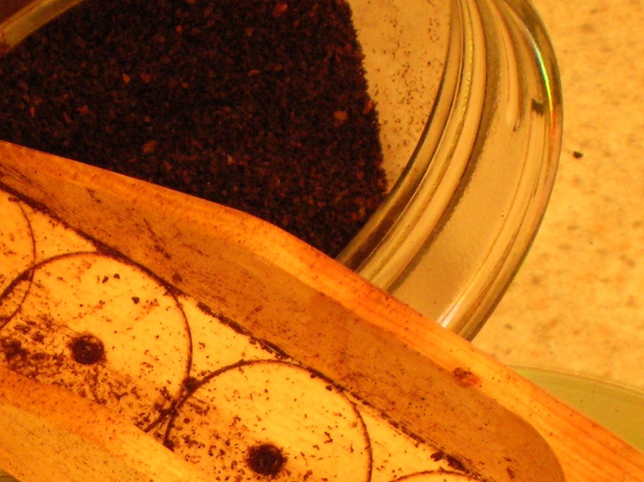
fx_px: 4165
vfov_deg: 6.6
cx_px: 149
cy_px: 450
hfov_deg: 8.8
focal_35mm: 224
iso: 200
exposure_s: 1/4.6
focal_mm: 16.4
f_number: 4.8
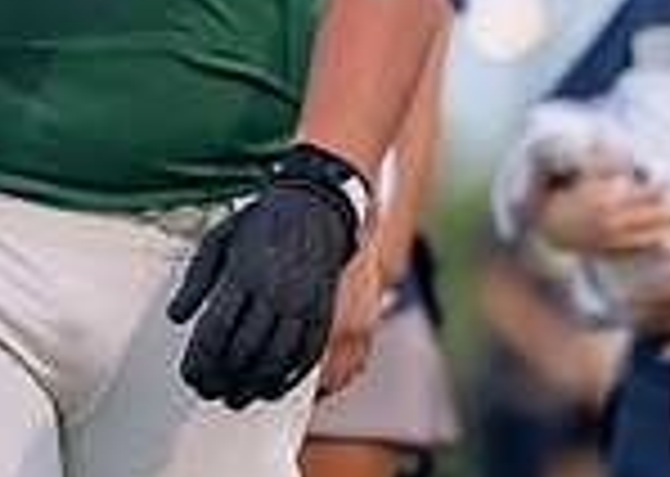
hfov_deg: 2.2
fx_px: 17501
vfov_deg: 1.6
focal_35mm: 921
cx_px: 75
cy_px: -229
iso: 800
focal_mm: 182
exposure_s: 1/1250
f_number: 2.8
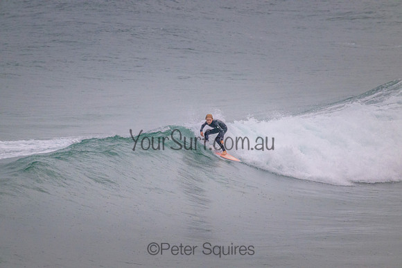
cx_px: 201
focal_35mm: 800
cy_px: 134
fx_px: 8935
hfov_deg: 2.6
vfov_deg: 1.7
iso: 4500
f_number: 11
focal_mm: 800
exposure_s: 1/1250
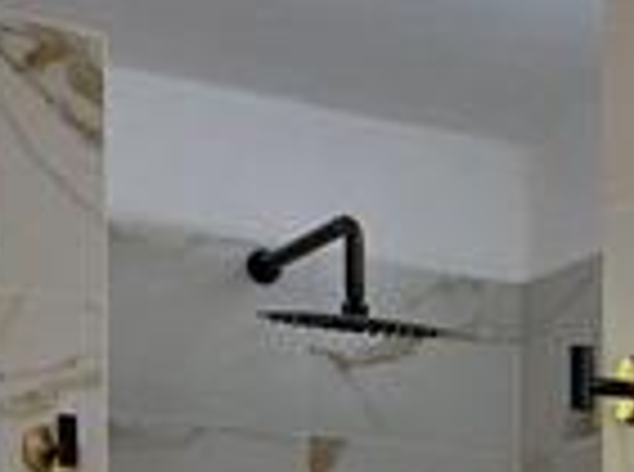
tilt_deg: -1.0
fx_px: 1863
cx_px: 832
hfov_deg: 18.0
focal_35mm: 102
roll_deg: -0.1
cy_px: 787
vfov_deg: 13.3
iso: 125
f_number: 2.2
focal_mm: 2.22
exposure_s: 1/120
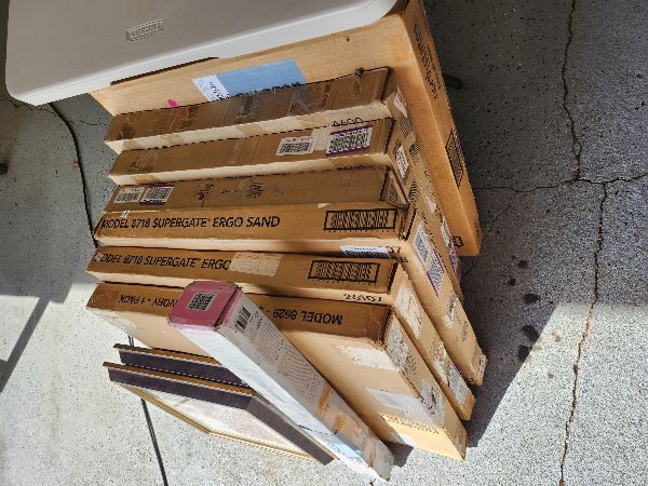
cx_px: 324
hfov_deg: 73.9
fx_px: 431
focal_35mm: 23
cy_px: 243
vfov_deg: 58.9
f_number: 1.8
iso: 25
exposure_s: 1/430
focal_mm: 5.54
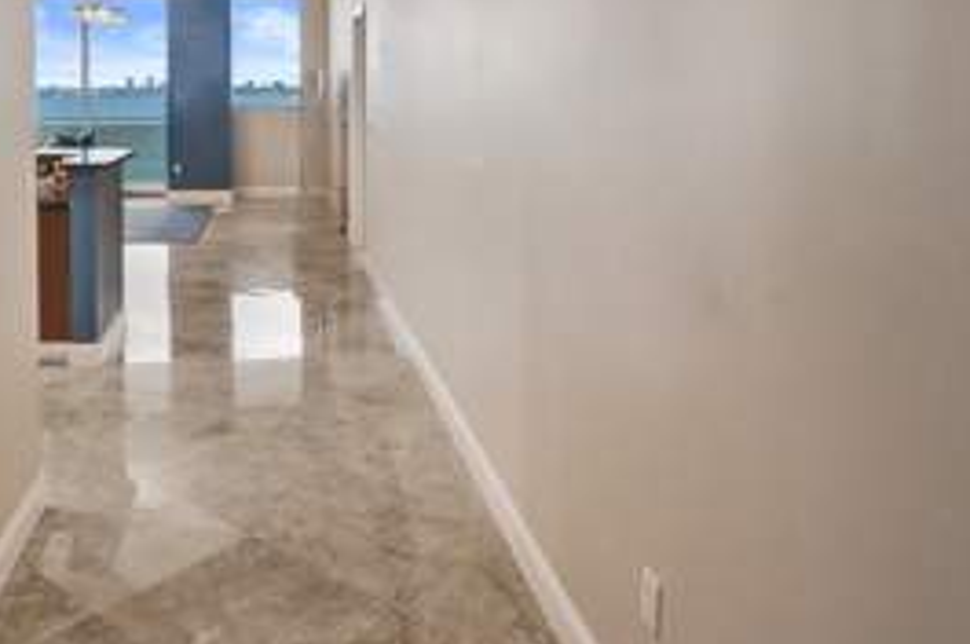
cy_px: 97
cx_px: 278
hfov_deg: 61.2
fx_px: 780
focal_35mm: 29
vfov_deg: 42.1
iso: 3200
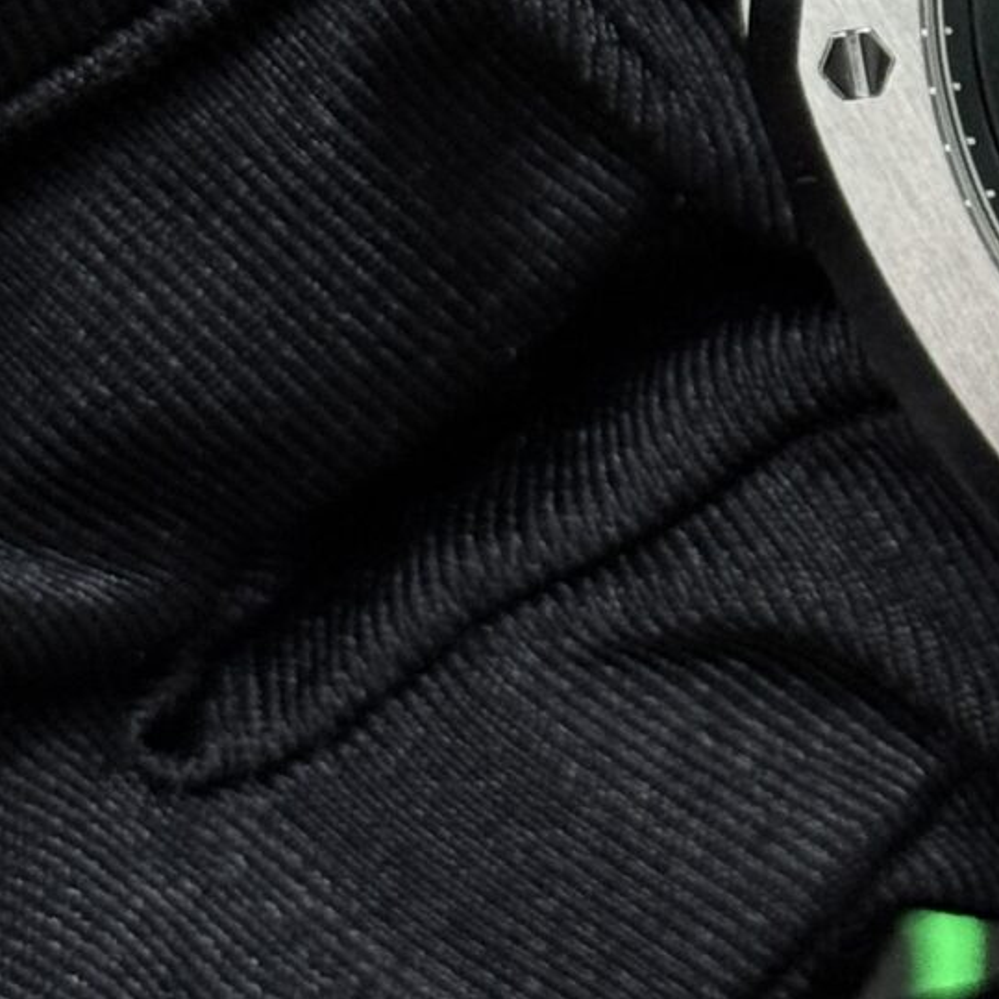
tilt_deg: -49.0
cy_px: -37
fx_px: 6563
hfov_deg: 8.5
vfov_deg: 8.6
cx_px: 1523
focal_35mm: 201
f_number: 1.78
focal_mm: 6.76
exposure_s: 1/60
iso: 200
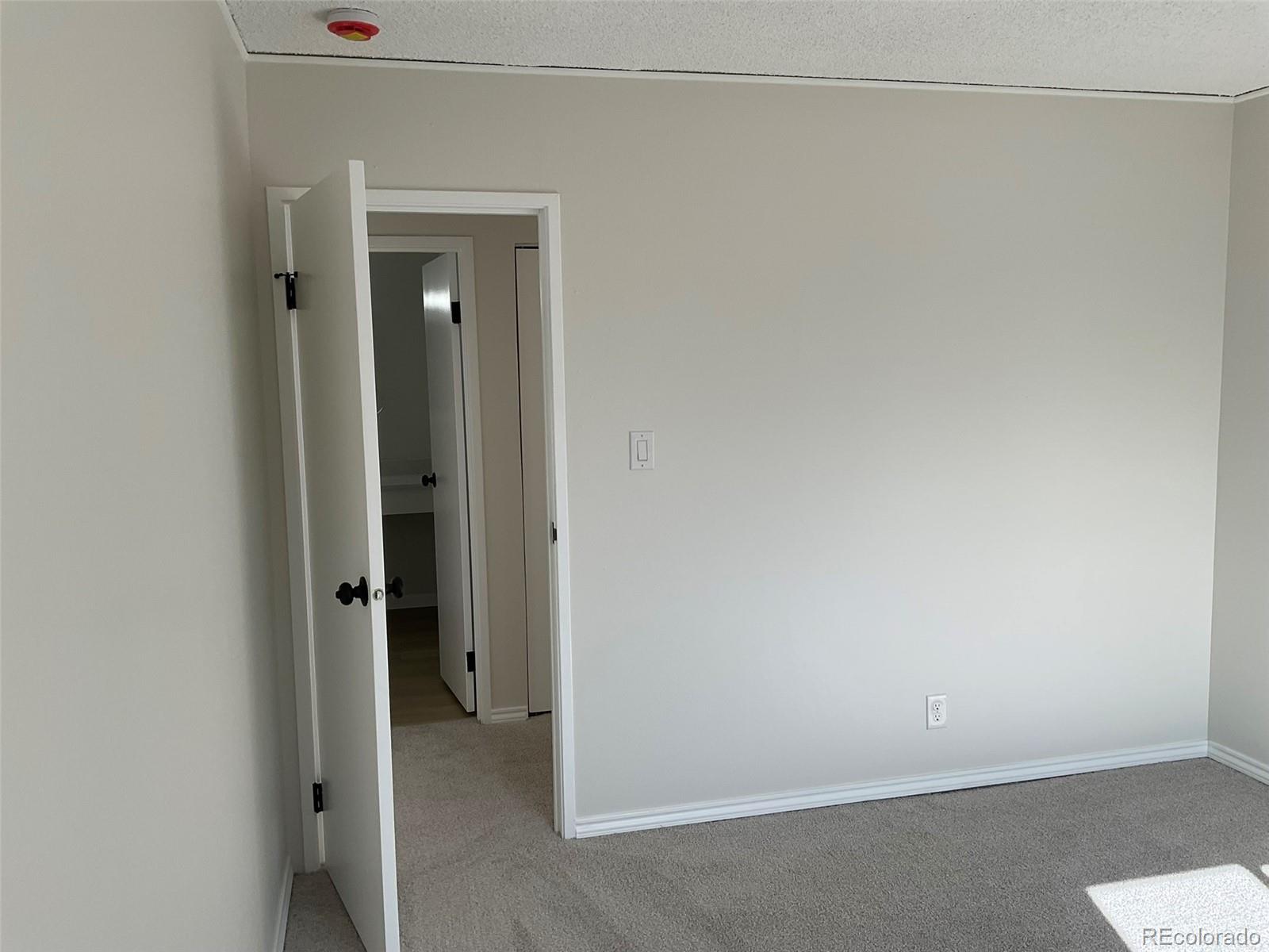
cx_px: 634
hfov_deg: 61.7
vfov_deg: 48.2
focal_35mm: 29
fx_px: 1063
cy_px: 476
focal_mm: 3
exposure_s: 1/284
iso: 16
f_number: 1.8
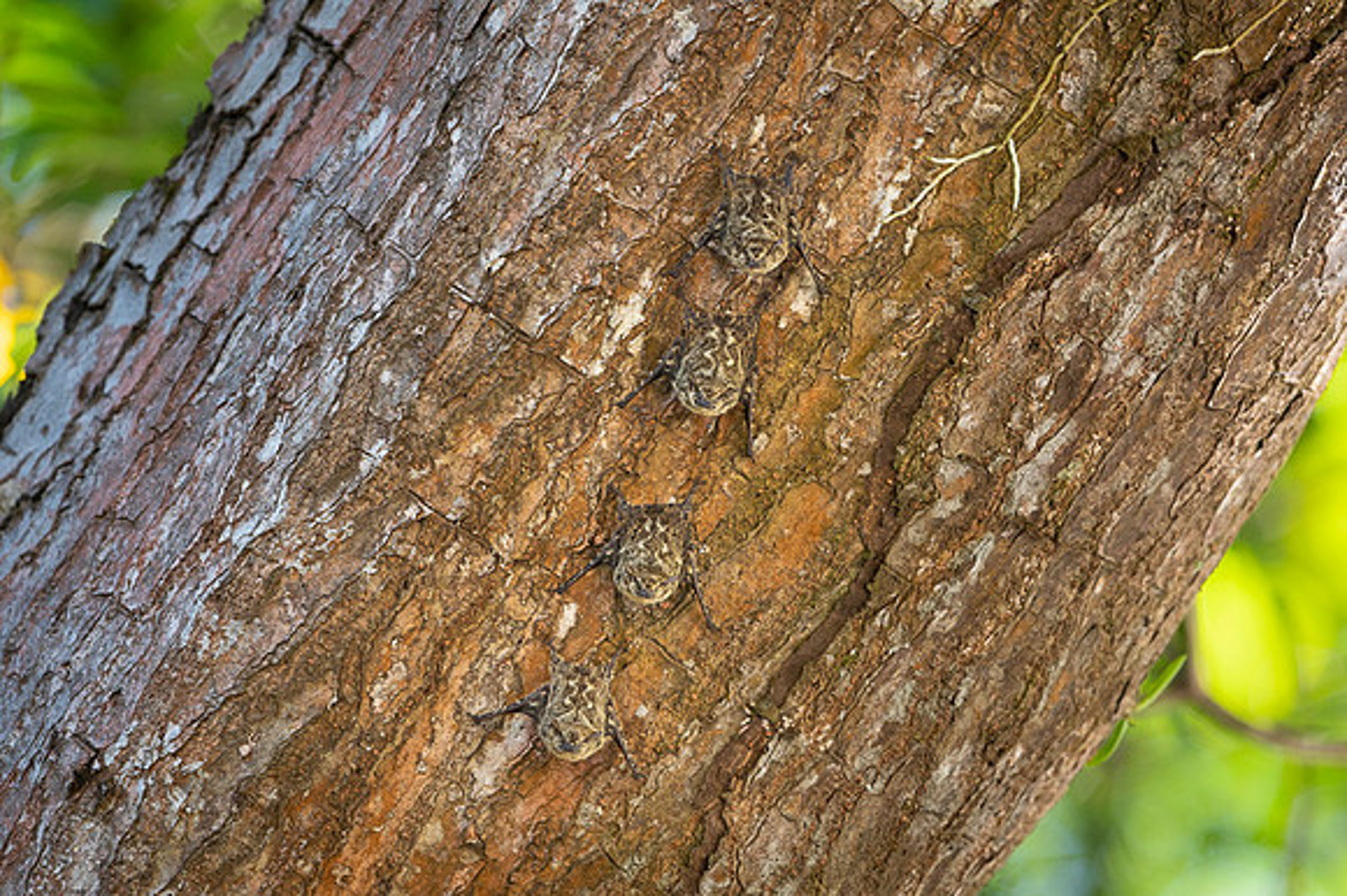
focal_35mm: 500
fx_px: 18697
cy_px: 448
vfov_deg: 2.7
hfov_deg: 4.1
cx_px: 674
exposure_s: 1/160
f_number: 5.6
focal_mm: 500
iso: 2000
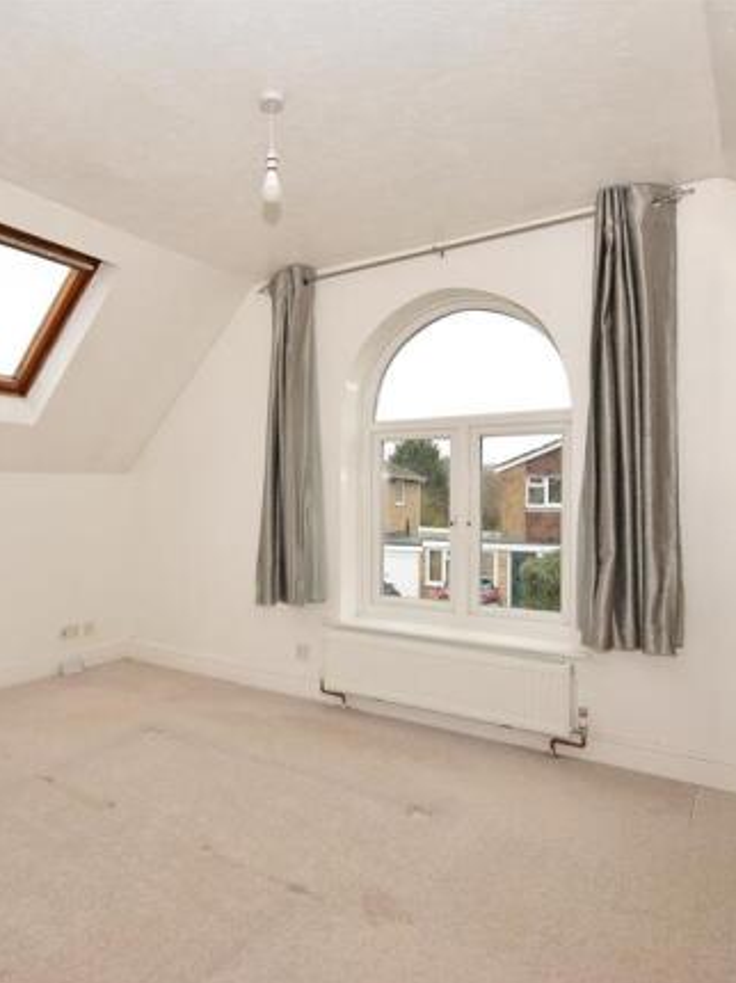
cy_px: 495
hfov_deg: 60.1
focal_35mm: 22
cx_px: 267
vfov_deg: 76.4
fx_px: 624
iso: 400
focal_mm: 10
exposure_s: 1/125
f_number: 5.6
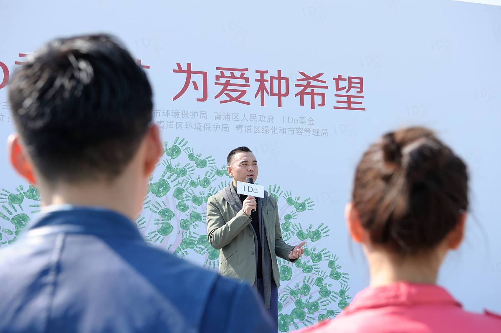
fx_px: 973
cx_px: 250
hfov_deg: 28.9
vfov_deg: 19.4
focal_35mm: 70
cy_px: 166
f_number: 6.3
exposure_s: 1/400
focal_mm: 70
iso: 200
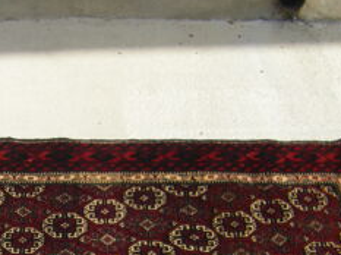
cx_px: 86
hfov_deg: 19.9
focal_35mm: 98
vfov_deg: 14.8
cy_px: 243
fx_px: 964
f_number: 7
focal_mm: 6.3
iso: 64
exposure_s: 1/200
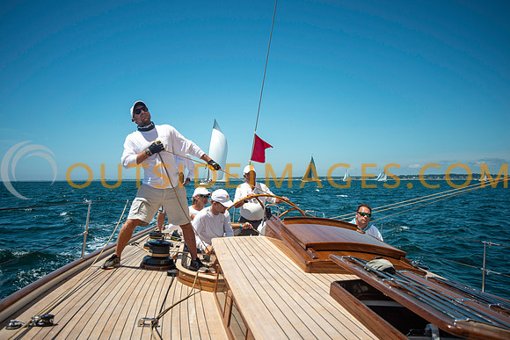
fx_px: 412
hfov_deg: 63.6
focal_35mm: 29
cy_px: 170
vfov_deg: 44.9
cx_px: 255
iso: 250
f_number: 5.6
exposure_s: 1/2000
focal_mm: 28
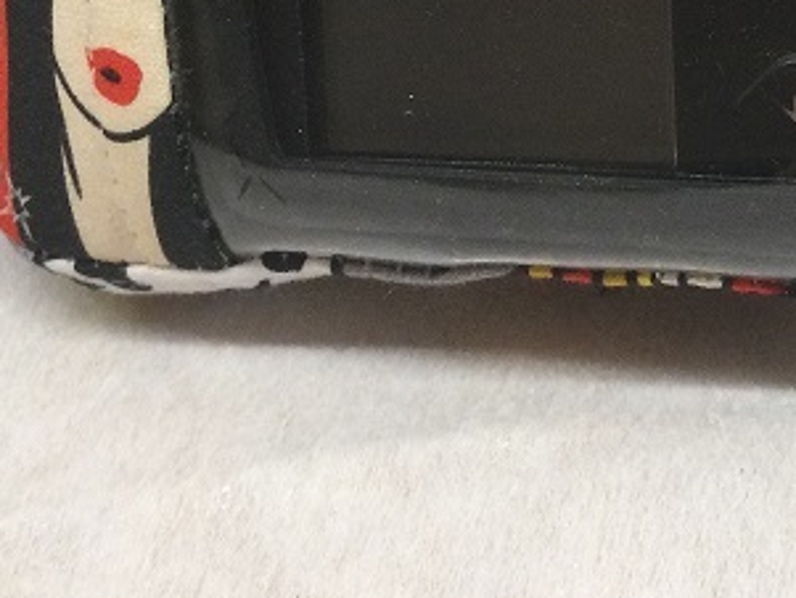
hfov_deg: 22.6
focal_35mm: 84
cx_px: 743
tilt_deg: -45.3
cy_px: -77
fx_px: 1932
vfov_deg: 17.0
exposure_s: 1/30
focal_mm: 3.3
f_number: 2.4
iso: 50
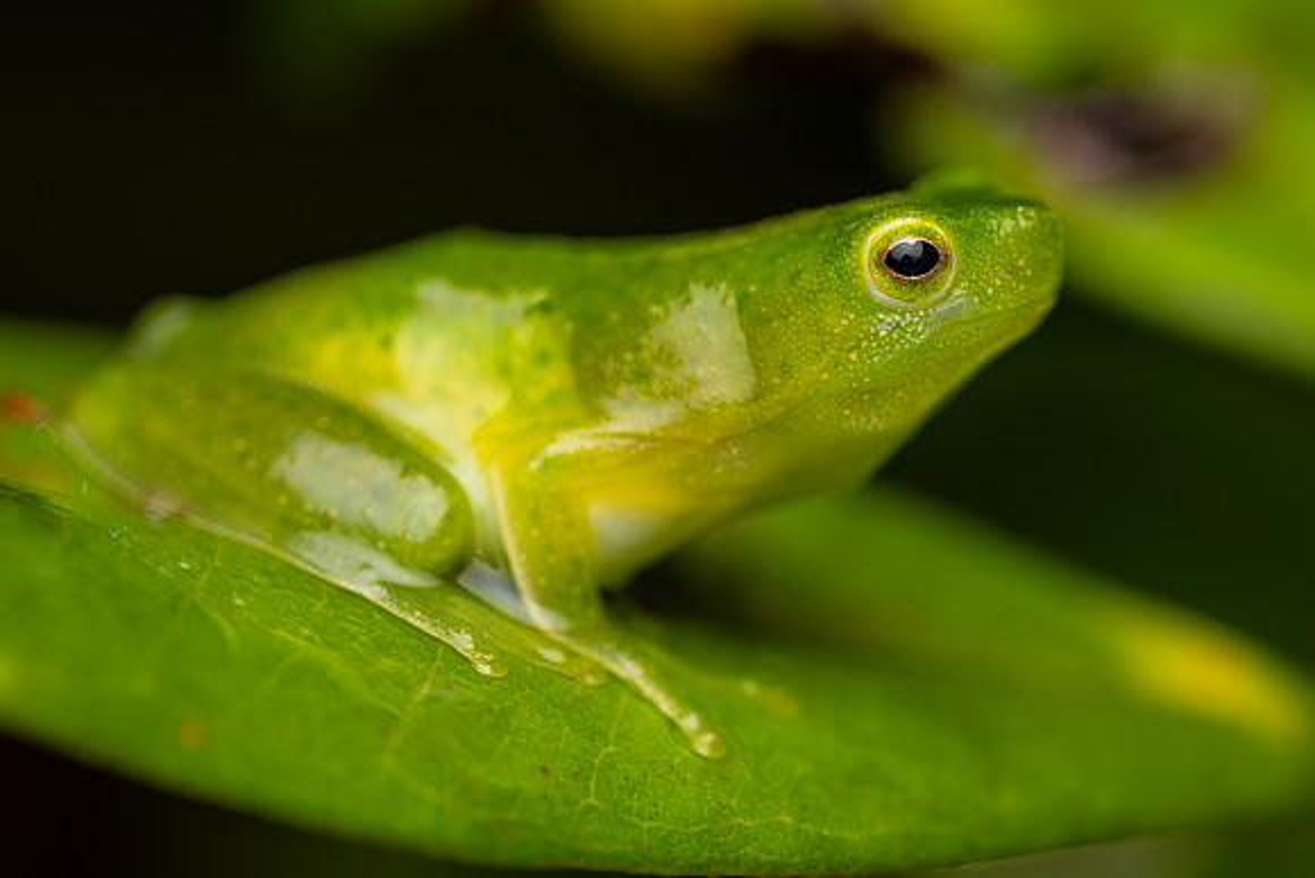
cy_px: 569
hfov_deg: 14.3
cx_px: 750
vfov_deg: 9.6
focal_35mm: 143
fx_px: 5227
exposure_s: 1/200
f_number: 11
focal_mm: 105
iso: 100
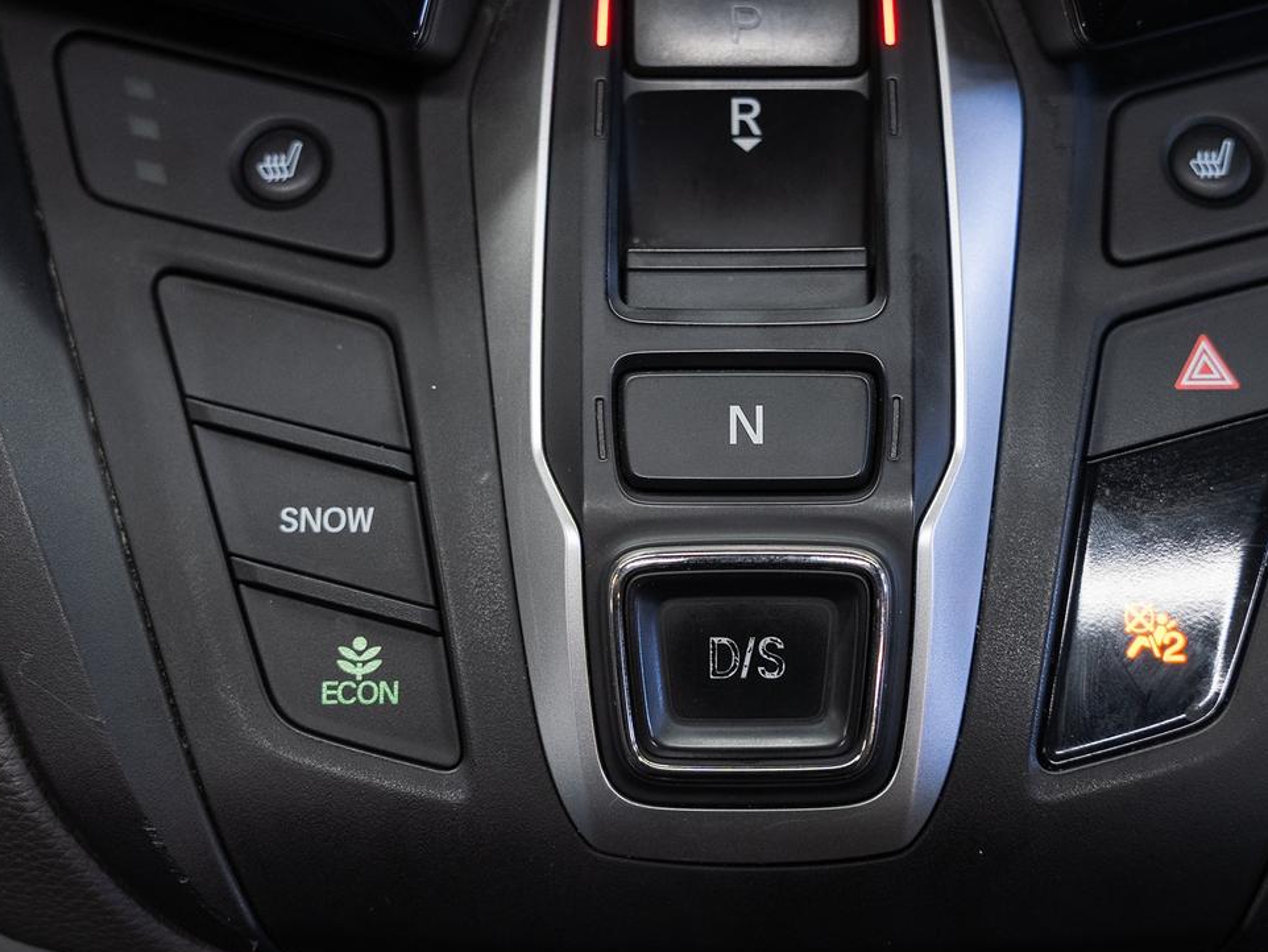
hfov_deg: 38.0
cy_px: 432
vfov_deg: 29.1
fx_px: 1832
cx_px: 751
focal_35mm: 50
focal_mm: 32
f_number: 3.5
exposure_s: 1/40
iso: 400
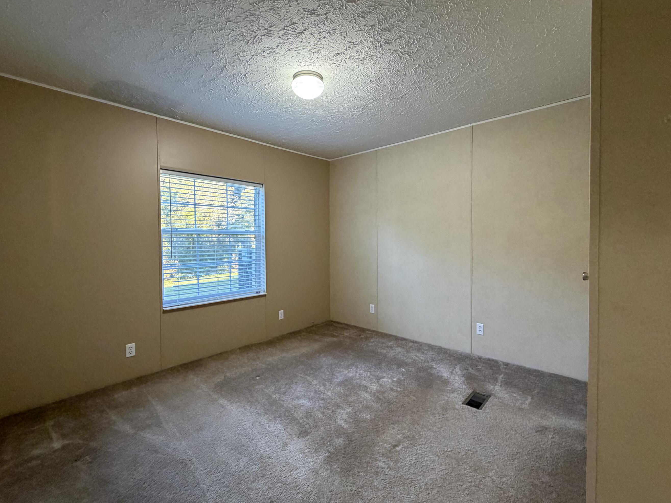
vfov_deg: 78.1
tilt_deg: -2.0
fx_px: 310
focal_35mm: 16
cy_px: 247
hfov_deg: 94.5
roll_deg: +0.2
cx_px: 342
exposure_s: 1/60
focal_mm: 2.22
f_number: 2.2
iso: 320
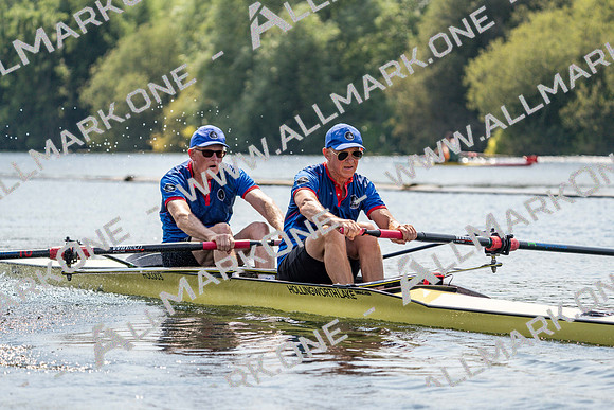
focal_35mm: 200
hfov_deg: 10.3
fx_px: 3412
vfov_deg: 6.9
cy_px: 205
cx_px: 307
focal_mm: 200
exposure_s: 1/1600
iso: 200
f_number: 5.6
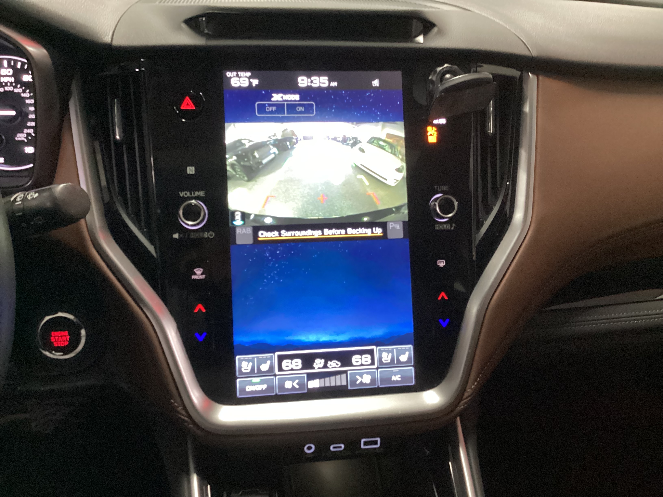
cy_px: 248
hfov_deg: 58.4
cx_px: 332
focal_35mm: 31
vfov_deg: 45.4
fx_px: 594
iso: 400
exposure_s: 1/25
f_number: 2.4
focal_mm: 3.3
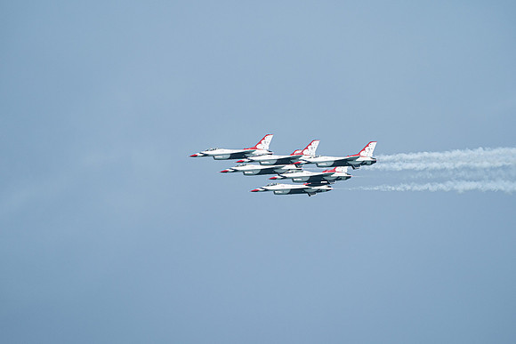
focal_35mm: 400
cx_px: 258
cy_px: 172
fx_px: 5734
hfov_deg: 5.2
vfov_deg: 3.4
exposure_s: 1/2000
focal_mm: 400
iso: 640
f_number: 10
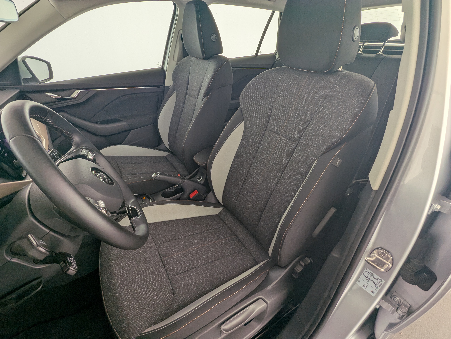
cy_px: 170
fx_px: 209
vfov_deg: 78.2
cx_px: 226
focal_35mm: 16
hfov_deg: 94.4
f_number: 2.2
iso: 37
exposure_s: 1/61.6
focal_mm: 2.35
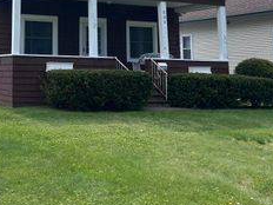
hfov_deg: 32.8
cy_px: 8
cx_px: 33
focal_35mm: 56
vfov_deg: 25.0
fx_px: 442
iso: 50
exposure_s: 1/4444
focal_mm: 5.7
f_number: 1.5
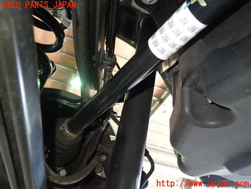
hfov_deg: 60.0
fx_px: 218
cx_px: 126
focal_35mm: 30
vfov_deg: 46.8
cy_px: 94
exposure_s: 1/25
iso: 800
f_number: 2.3
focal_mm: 5.4
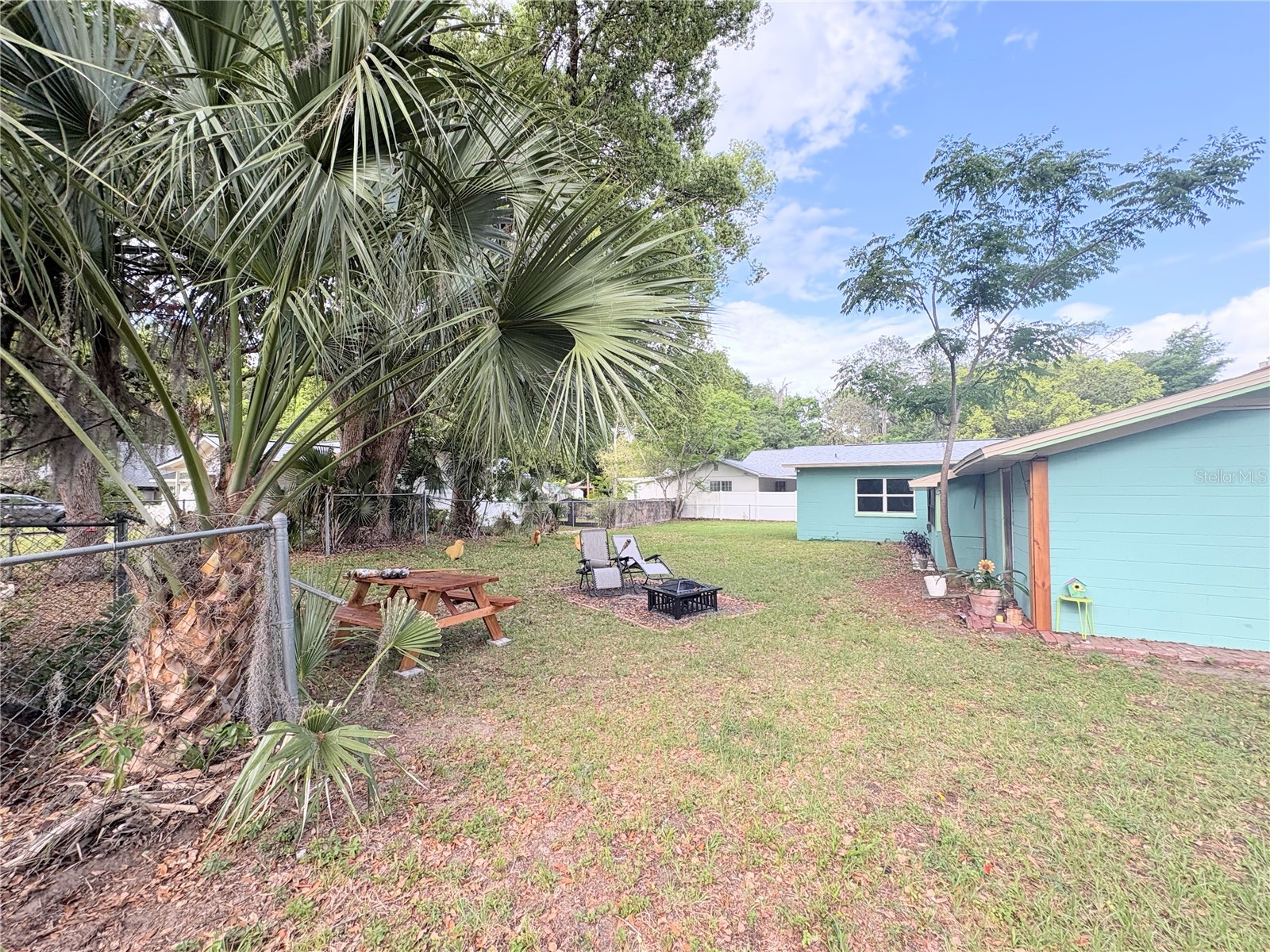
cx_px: 635
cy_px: 476
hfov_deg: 102.1
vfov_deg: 85.7
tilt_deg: +2.5
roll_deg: -0.2
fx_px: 514
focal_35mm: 14
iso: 64
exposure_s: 1/230
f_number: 2.2
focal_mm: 2.22
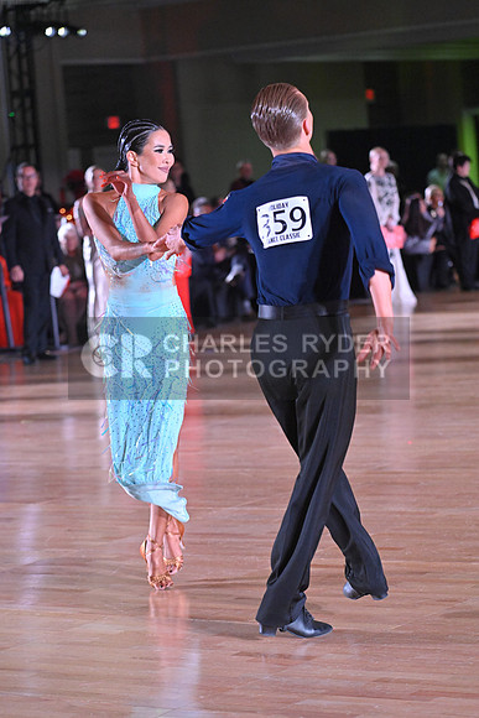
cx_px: 240
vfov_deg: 17.6
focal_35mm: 116
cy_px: 359
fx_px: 2314
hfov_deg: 11.8
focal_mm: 116
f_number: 4
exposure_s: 1/400
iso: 5000
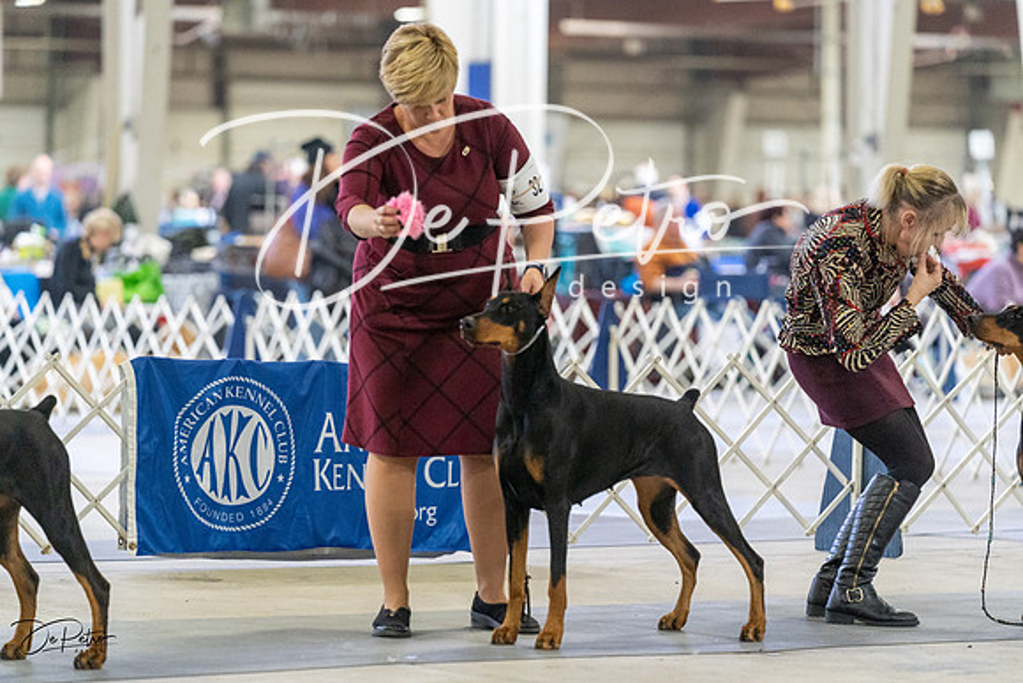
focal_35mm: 184
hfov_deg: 11.2
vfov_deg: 7.5
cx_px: 512
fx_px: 5230
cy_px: 342
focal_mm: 184
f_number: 3.5
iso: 6400
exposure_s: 1/320
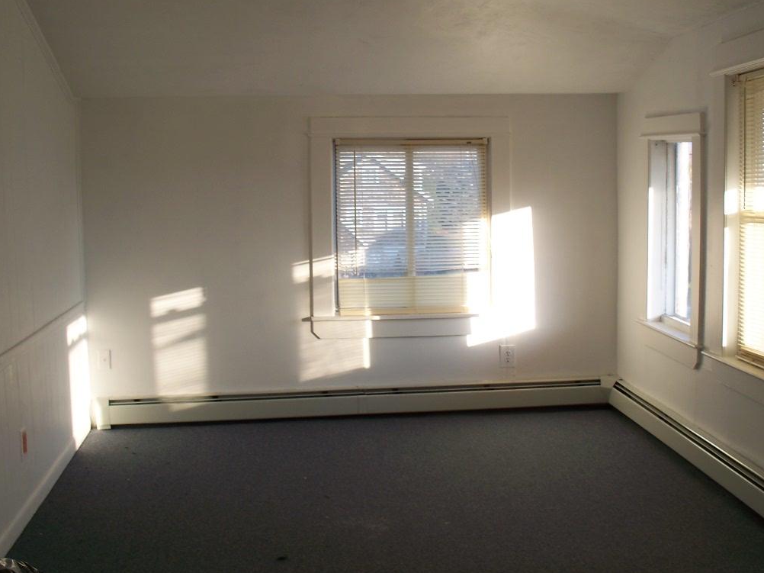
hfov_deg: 41.2
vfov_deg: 31.4
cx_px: 436
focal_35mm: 46
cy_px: 240
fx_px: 1015
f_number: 2.8
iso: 80
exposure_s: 1/100
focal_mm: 7.54
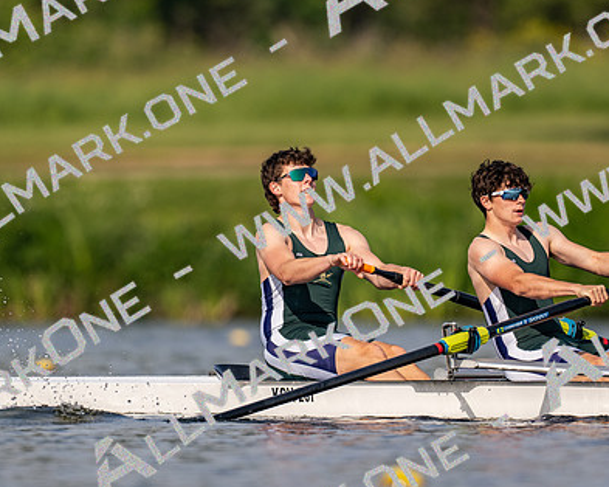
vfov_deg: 1.2
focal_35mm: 1249
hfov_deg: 1.6
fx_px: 22501
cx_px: 409
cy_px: 264
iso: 200
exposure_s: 1/2500
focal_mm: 600
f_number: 4
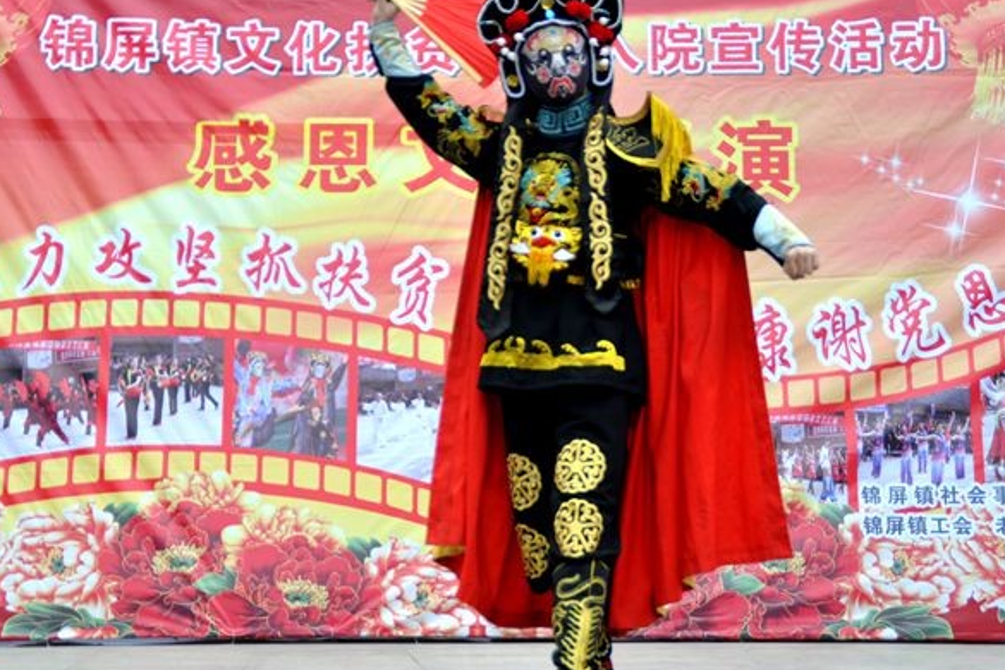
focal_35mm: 86
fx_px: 2401
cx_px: 476
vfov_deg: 15.9
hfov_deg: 23.6
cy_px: 300
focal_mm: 42
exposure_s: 1/200
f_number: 7.1
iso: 200
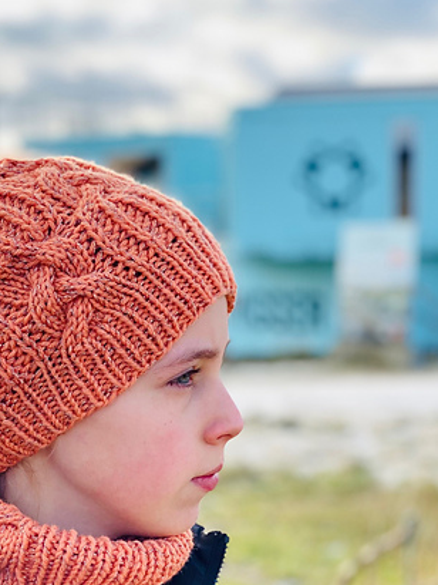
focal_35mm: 81
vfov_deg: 23.9
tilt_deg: -6.7
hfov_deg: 18.1
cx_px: 139
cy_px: 430
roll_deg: +1.4
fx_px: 1367
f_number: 2
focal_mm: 6
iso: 20
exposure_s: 1/300
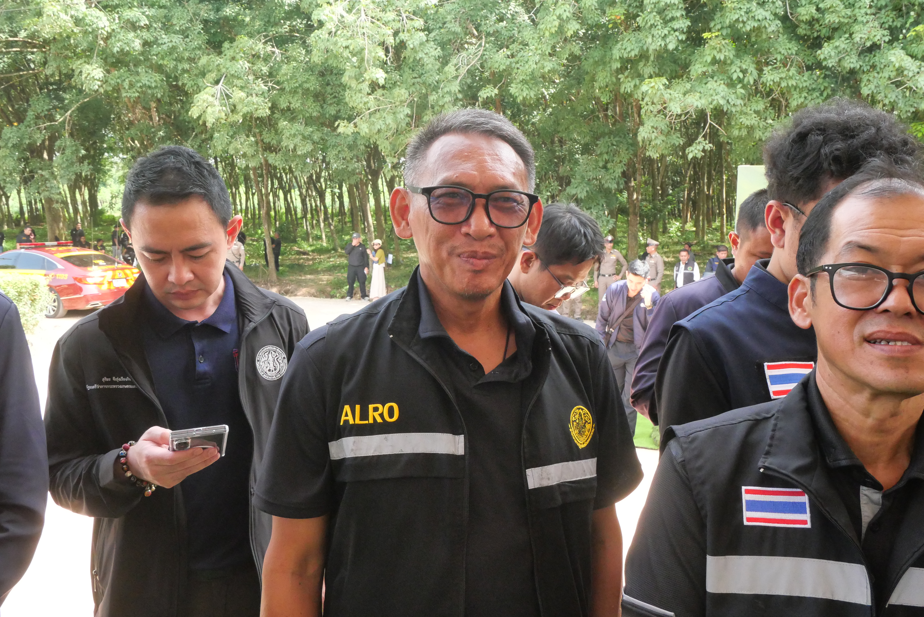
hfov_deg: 60.3
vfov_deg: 42.4
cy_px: 308
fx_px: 796
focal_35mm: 31
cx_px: 462
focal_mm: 15
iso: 3200
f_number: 8
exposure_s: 1/400
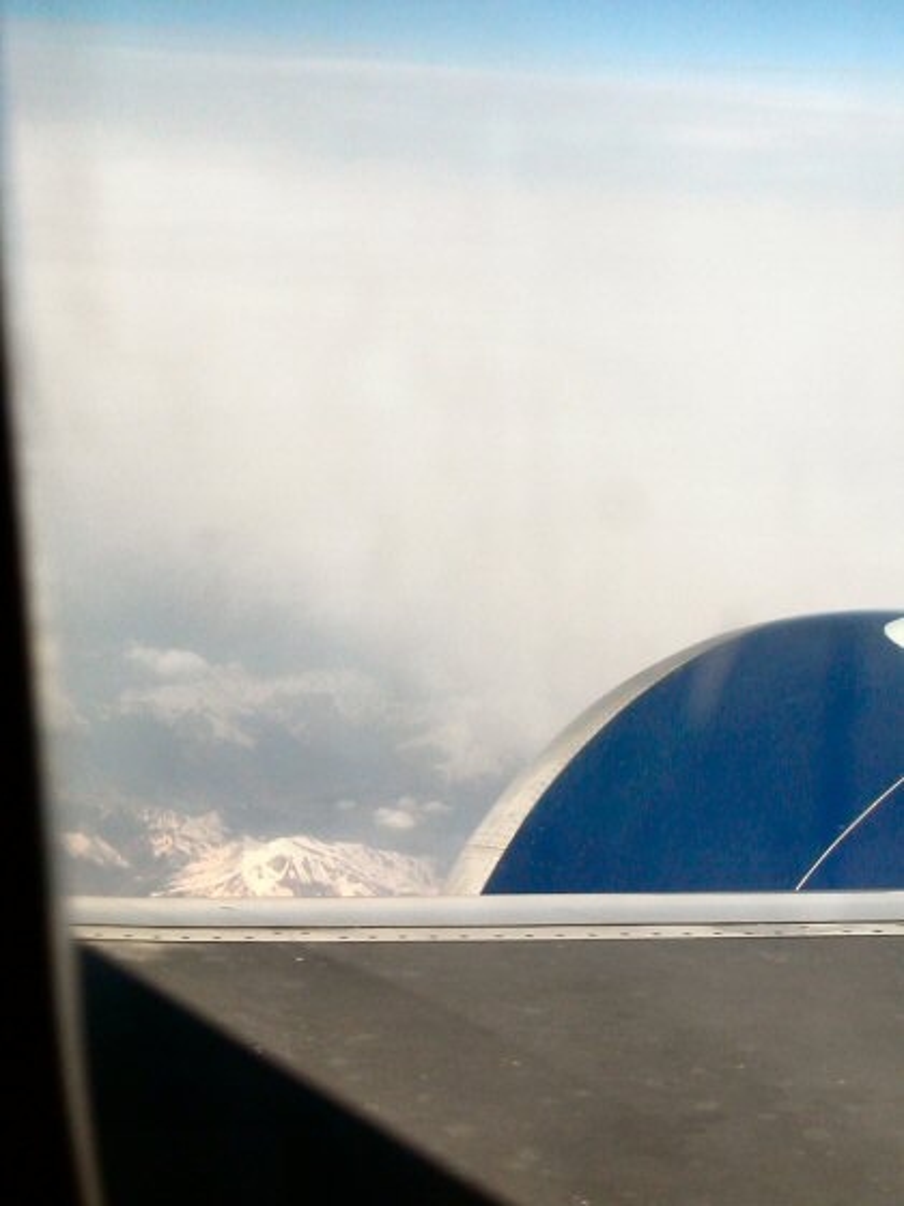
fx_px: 3412
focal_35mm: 98
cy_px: 603
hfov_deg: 15.1
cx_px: 452
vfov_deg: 20.0
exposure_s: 1/420
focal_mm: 14.9
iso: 100
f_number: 4.6
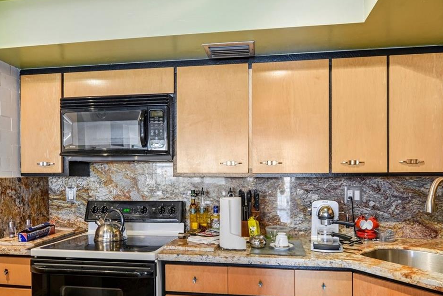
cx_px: 219
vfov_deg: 52.5
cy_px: 188
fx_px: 295
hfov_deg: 73.7
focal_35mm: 24
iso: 200
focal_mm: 14
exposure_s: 1/2.5
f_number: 9
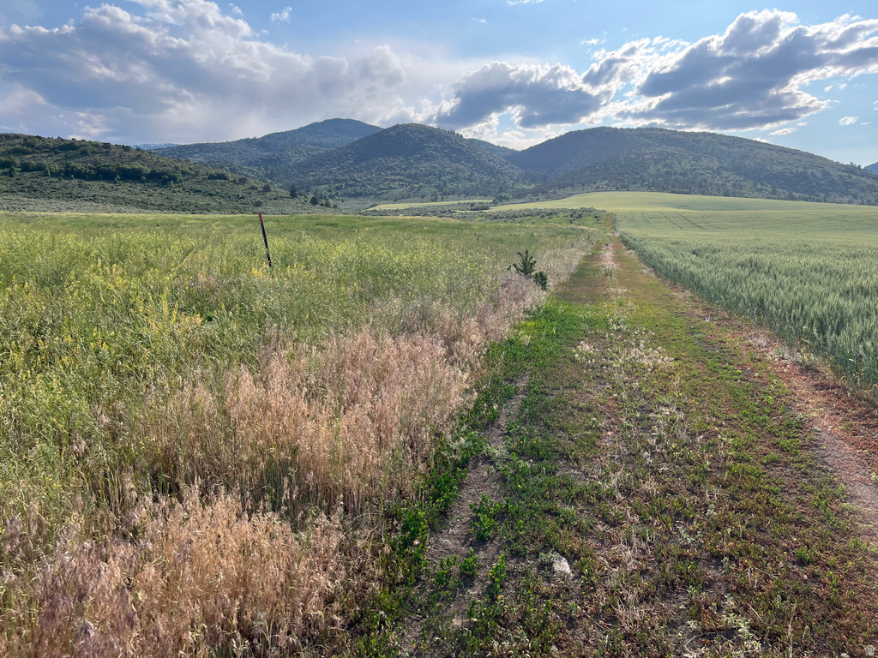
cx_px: 439
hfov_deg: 67.3
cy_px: 329
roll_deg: +0.0
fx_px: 659
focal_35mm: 26
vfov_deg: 53.1
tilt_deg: -8.9
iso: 50
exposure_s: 1/2755
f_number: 1.6
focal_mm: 5.1
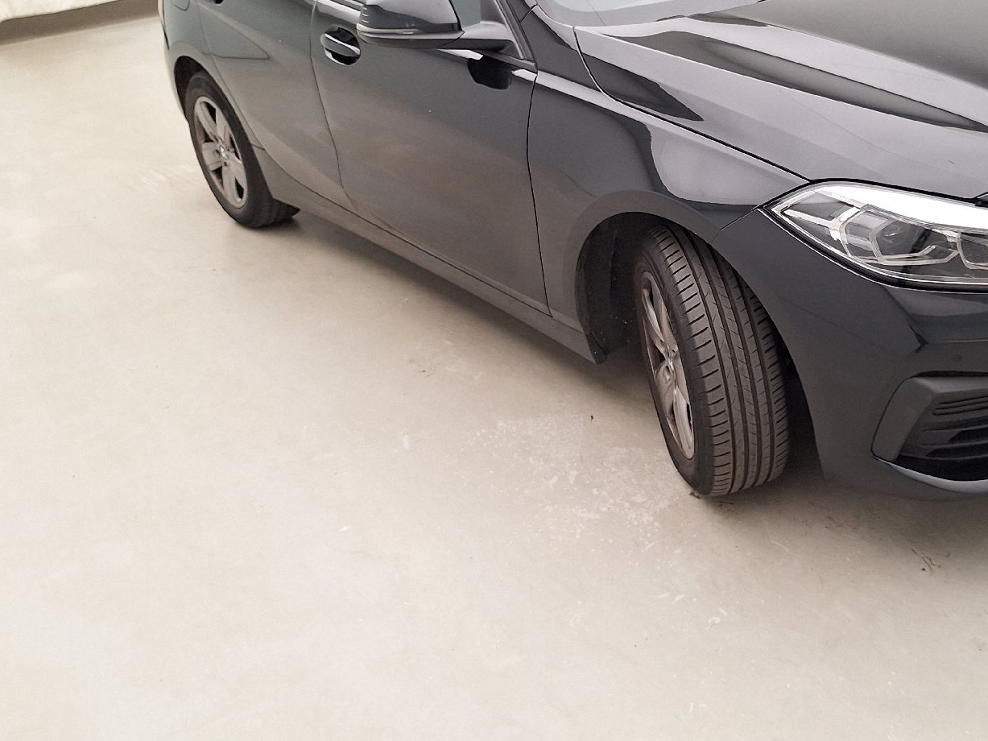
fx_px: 1027
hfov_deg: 49.6
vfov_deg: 39.3
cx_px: 725
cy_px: 269
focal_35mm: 36
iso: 64
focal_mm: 5.54
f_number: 1.8
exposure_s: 1/100
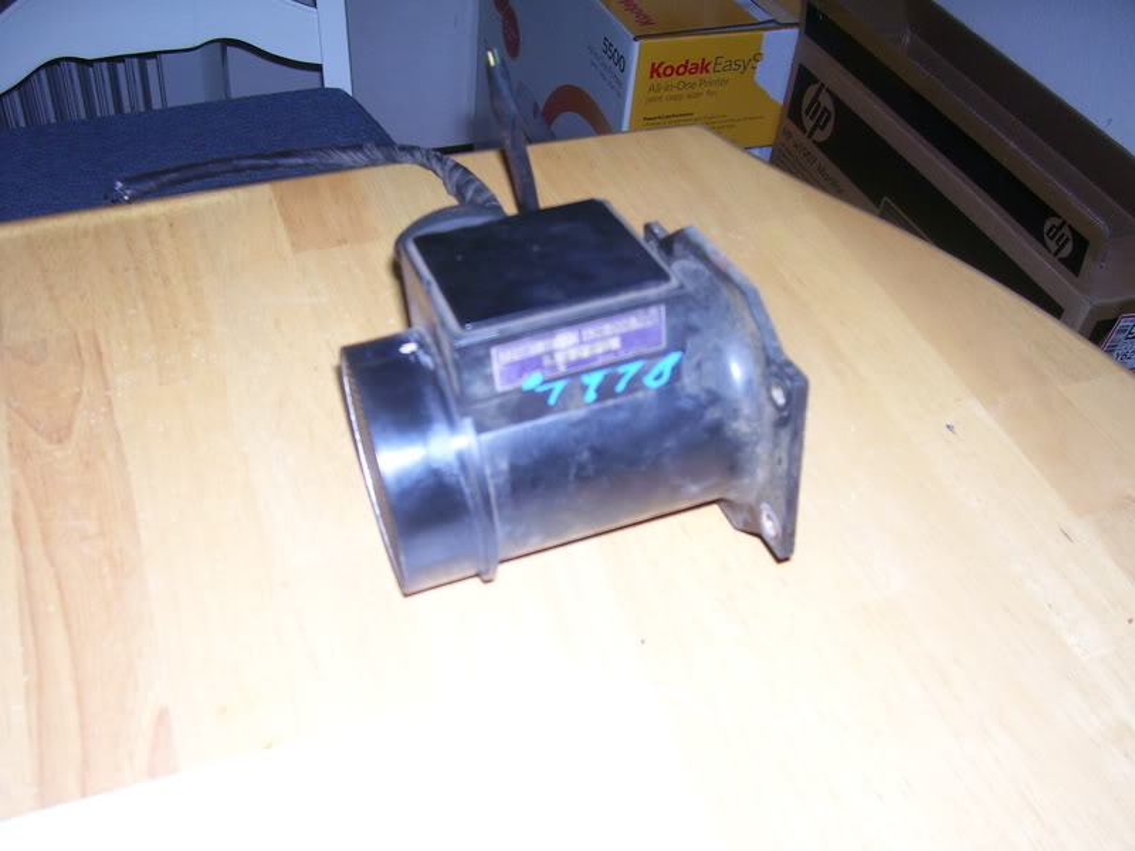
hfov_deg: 54.0
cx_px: 568
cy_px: 426
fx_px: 1115
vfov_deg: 41.8
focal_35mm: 34
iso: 125
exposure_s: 1/60
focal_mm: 5.6
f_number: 2.7
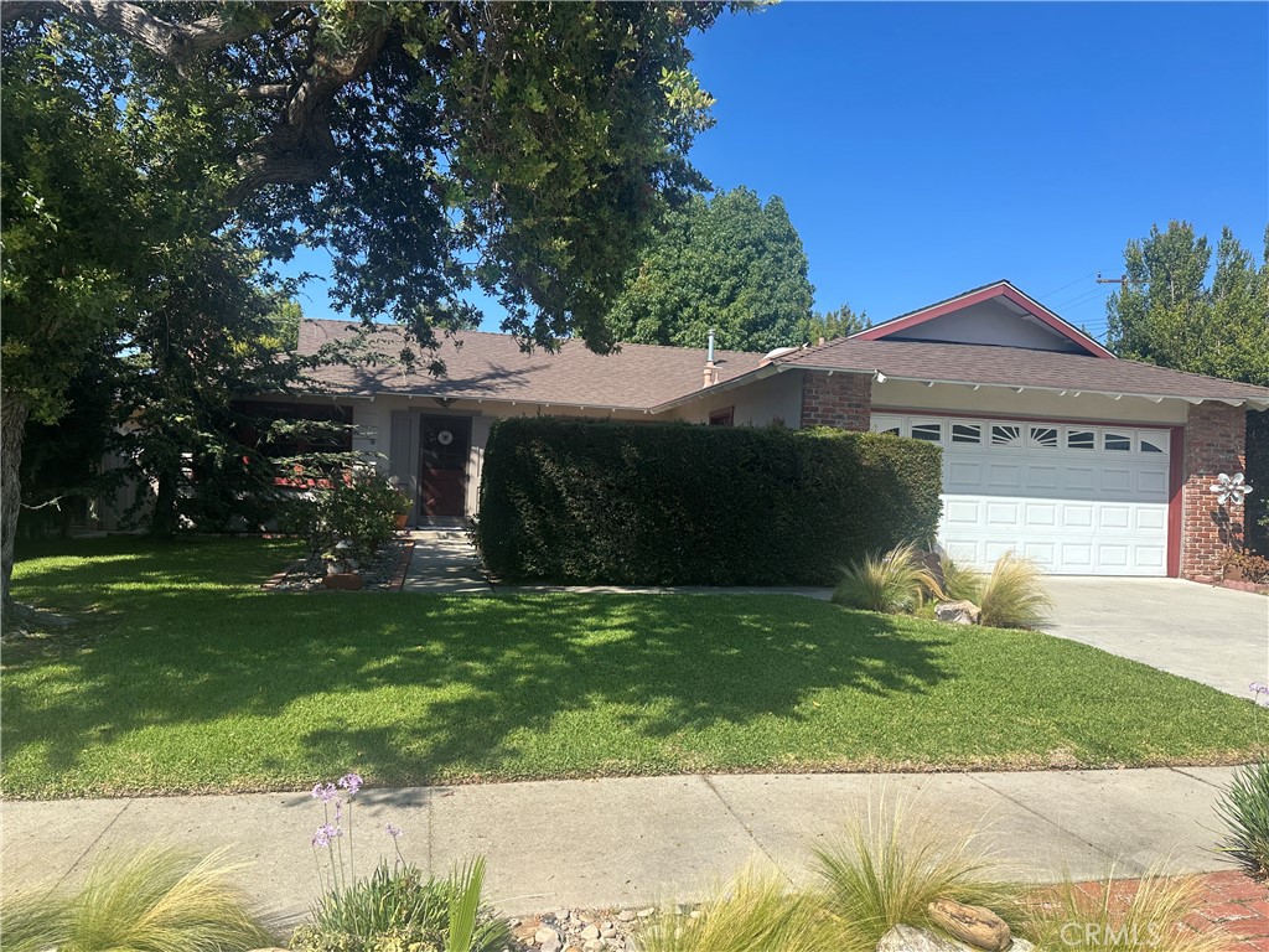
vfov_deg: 56.8
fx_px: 880
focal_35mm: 24
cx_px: 634
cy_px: 476
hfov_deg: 71.6
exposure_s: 1/3058
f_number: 1.78
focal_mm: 6.86
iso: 80
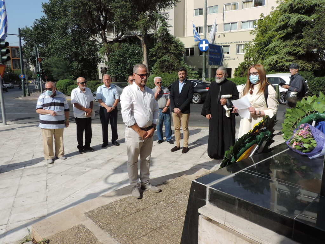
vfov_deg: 49.7
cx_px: 162
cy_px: 122
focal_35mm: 28
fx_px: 263
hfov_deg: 63.4
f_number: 3.1
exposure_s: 1/1250
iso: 80
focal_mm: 4.9
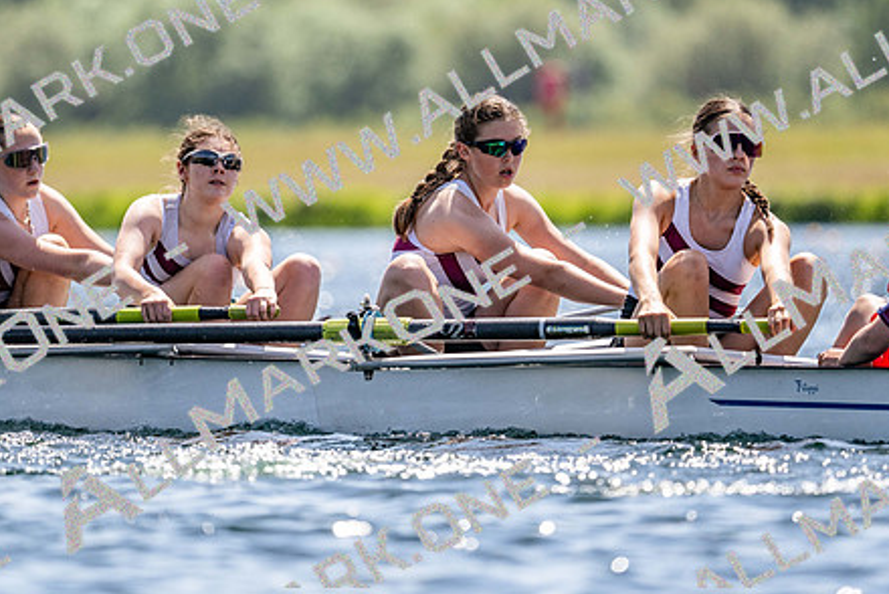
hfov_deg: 3.9
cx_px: 471
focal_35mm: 527
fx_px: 13022
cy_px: 241
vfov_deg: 2.6
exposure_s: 1/2500
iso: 220
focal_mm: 400
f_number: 4.5
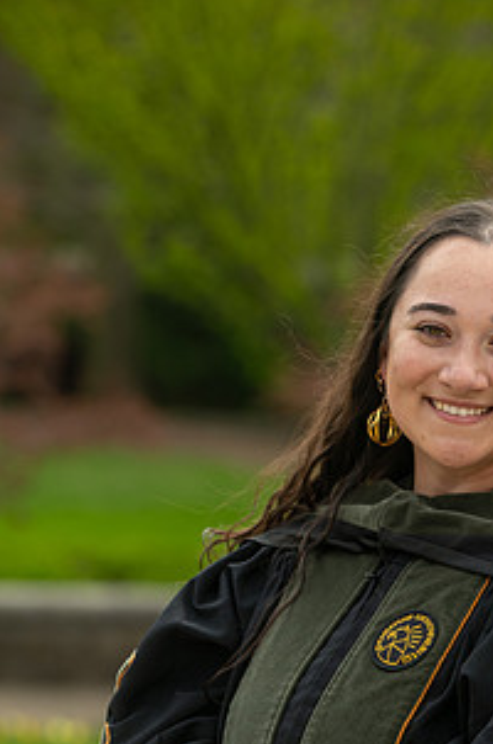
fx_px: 4003
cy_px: 527
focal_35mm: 194
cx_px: 346
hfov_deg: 7.0
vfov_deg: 10.6
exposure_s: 1/400
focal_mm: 130
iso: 125
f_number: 4.5
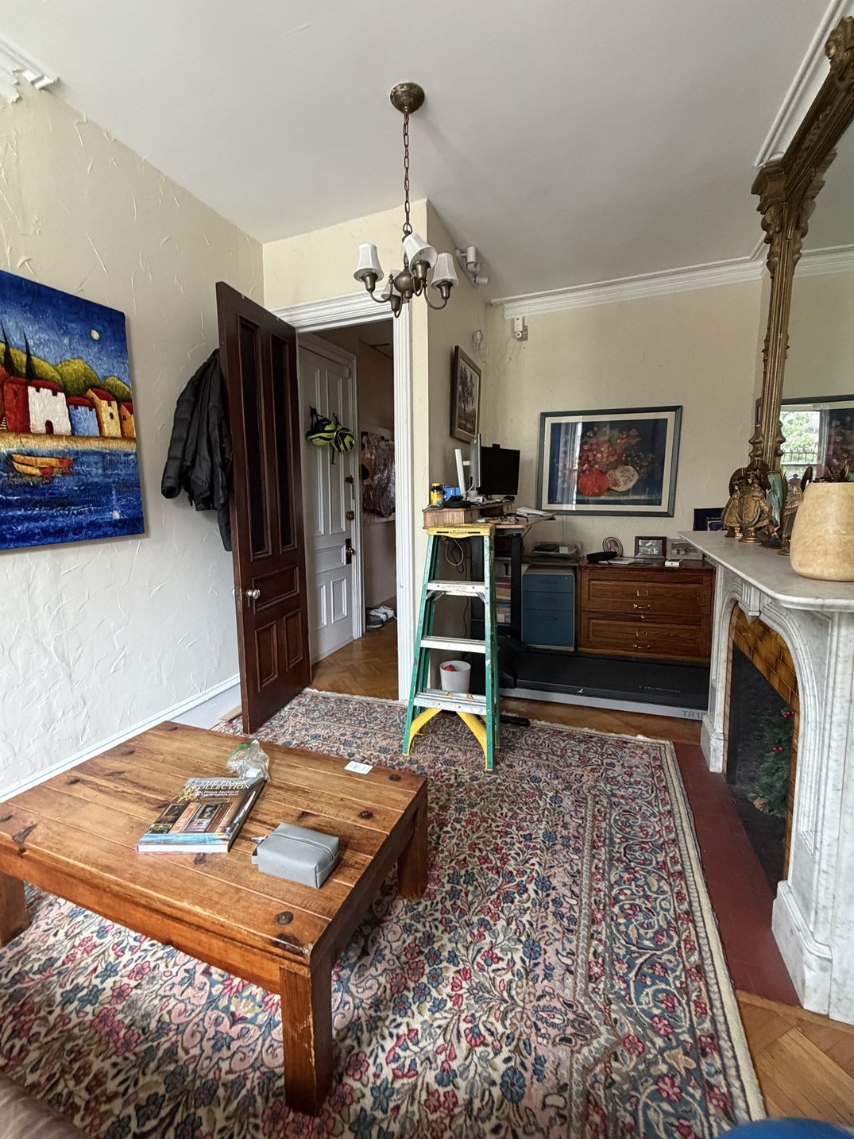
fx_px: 494
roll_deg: +0.9
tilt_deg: -7.9
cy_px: 558
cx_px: 411
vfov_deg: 98.2
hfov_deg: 81.7
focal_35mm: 15
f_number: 2.2
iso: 400
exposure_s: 1/60
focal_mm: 2.22
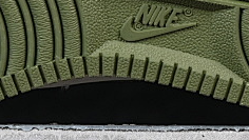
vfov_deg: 3.4
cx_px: 59
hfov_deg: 6.0
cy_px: -112
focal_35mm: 360
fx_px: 2378
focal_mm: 50
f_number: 7.1
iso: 160
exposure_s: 1/80
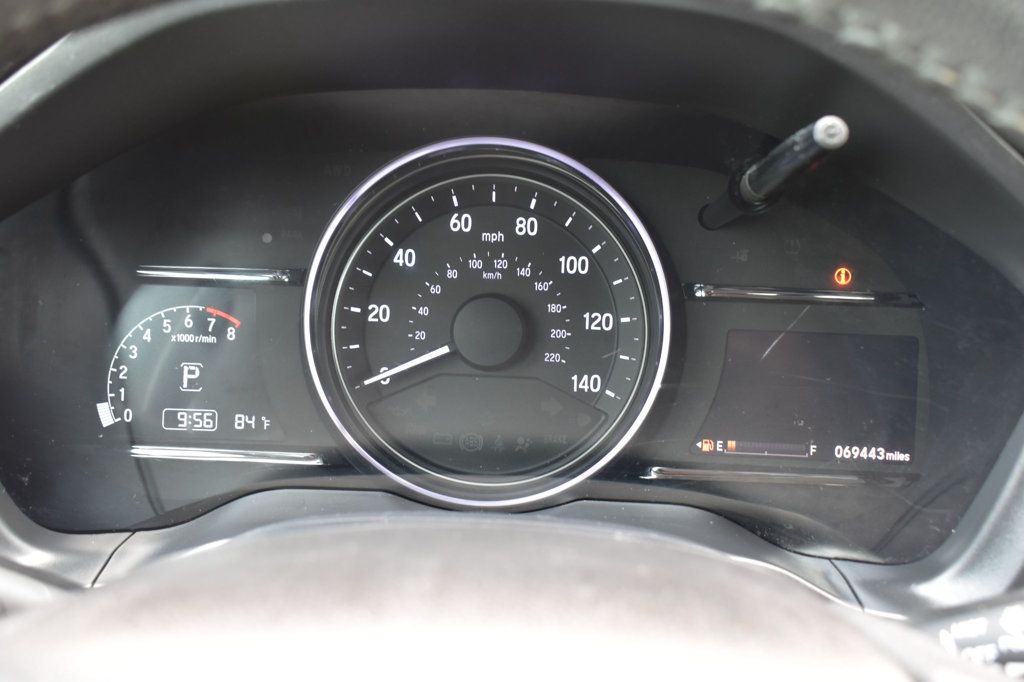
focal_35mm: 36
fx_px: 1024
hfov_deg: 53.1
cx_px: 512
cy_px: 341
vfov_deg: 36.8
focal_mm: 24
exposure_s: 1/15
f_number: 6.3
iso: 560
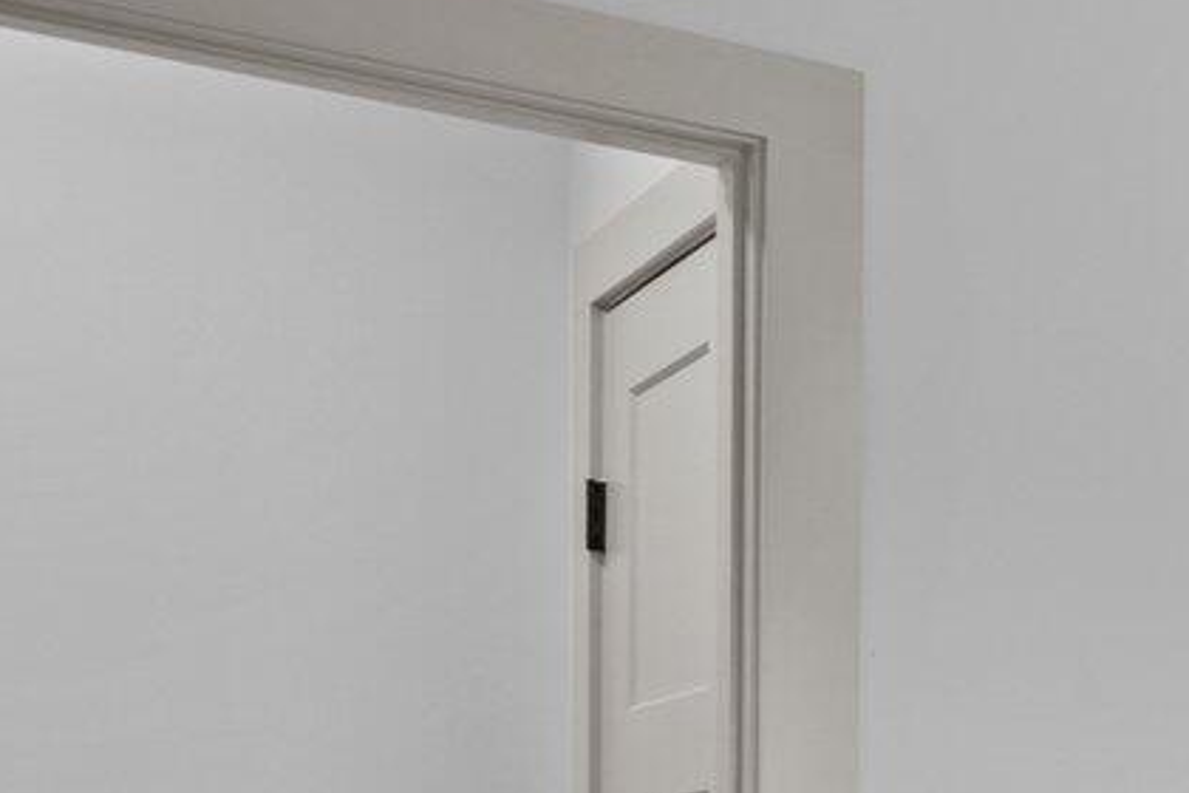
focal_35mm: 78
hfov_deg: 17.3
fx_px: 2576
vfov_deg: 16.7
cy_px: 981
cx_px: 2483
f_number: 8
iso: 250
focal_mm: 16
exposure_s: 1/2.5
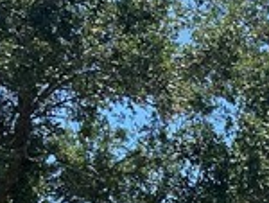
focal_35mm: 177
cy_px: 257
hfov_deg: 10.0
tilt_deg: +12.8
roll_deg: +2.4
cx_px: 608
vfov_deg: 8.3
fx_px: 1378
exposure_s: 1/3704
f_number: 1.5
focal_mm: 5.7
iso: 50
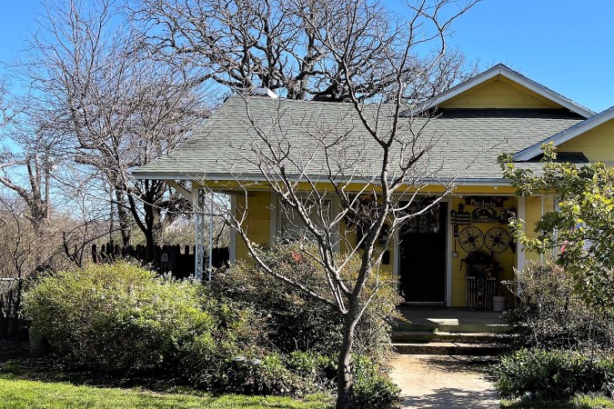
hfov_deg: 45.9
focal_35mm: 41
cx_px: 451
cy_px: 228
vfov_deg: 32.6
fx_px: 699
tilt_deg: -0.7
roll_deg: -0.3
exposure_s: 1/2123
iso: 32
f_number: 1.6
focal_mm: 5.1
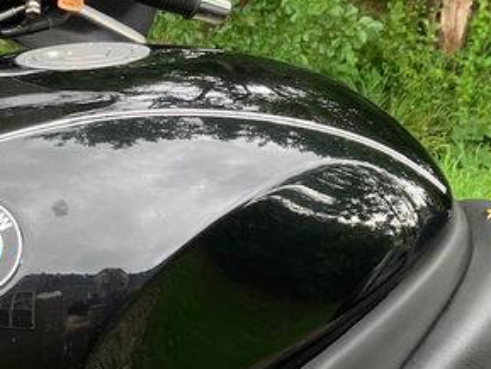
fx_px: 880
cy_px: 292
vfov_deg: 23.3
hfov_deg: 30.7
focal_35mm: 62
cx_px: 131
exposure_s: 1/60
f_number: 1.8
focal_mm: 3.99
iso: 200
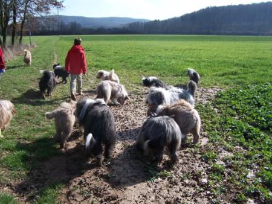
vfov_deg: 37.8
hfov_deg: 49.0
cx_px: 136
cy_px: 102
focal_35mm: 38
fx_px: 299
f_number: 2.8
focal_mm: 6.3
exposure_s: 1/800
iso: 80
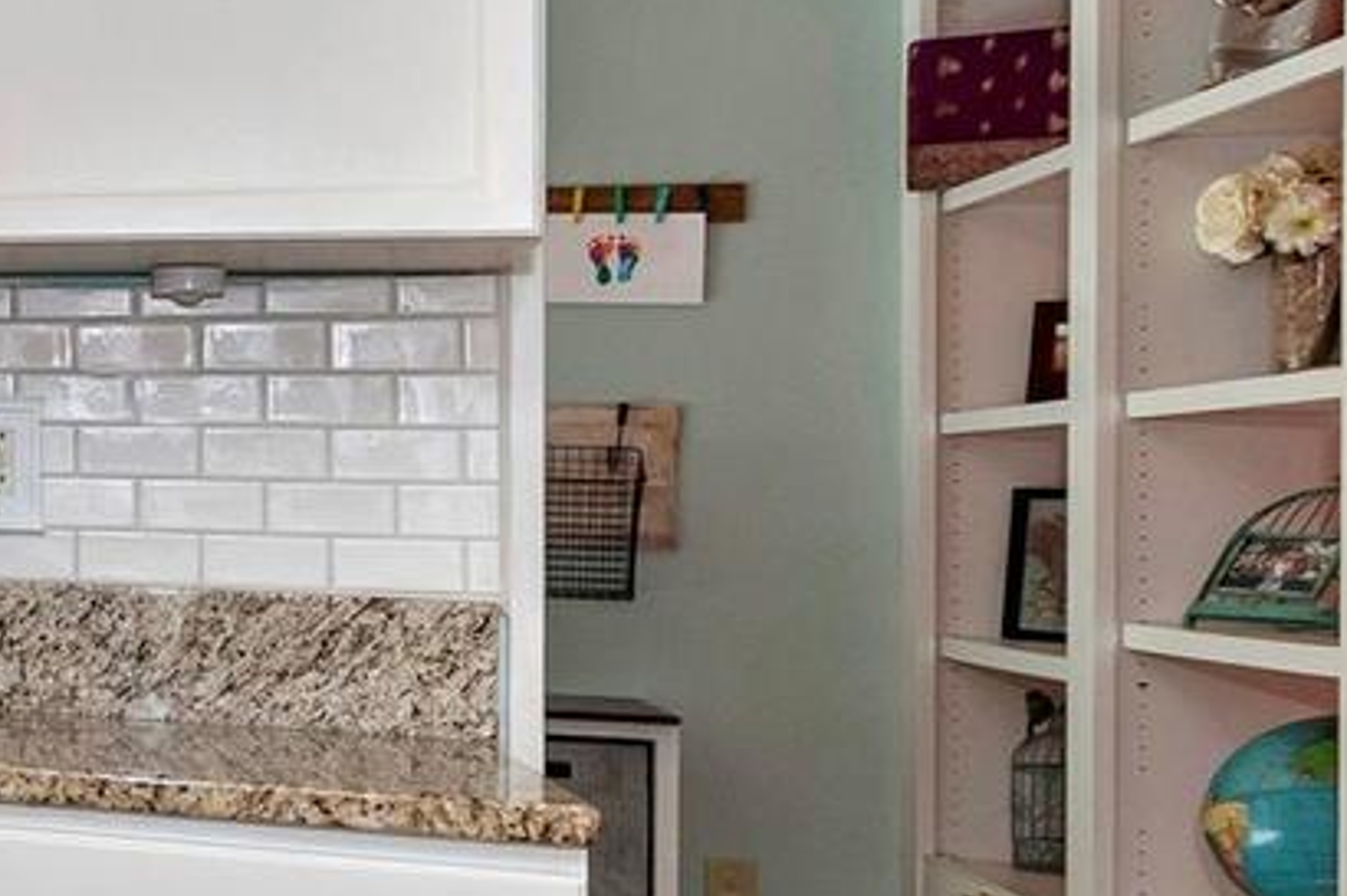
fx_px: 2618
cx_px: -1235
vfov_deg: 19.4
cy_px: 497
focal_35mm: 70
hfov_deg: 19.3
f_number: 8
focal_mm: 14
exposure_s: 1/60
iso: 250
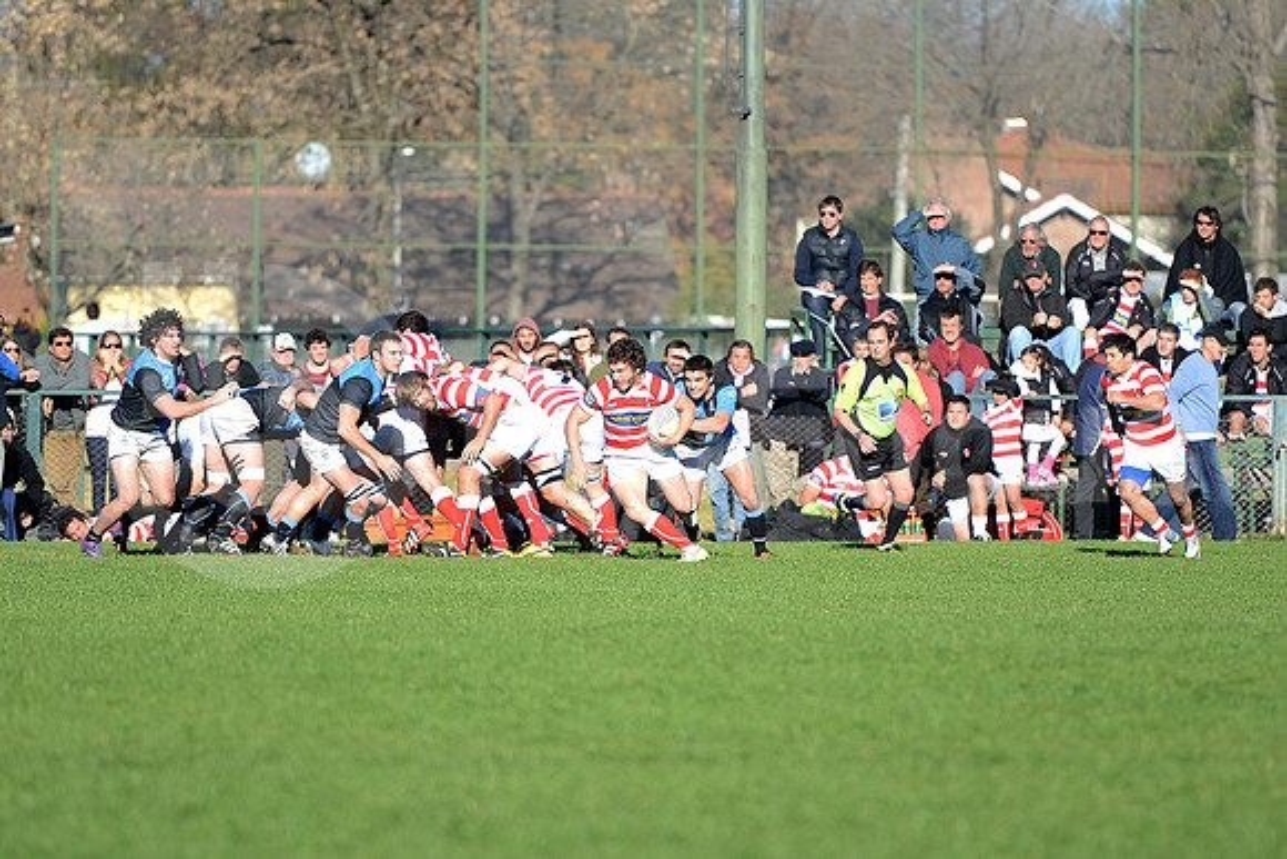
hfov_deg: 10.5
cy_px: 430
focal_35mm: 195
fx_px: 6973
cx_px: 644
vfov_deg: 7.0
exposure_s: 1/2000
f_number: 2.8
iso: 320
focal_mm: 195
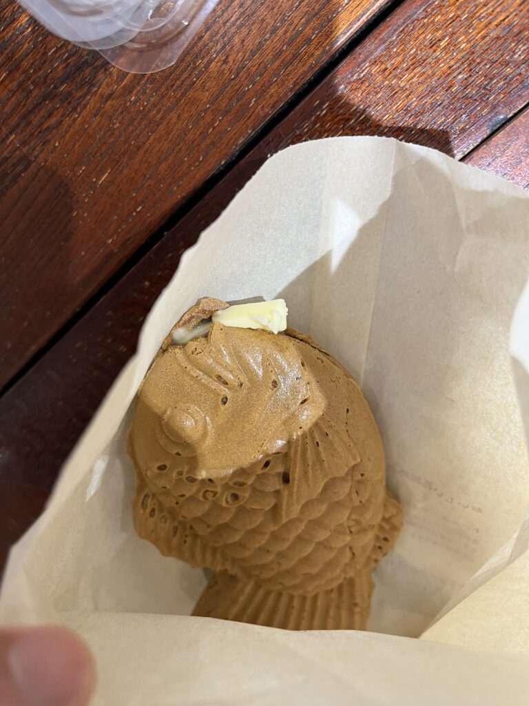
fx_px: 530
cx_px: 264
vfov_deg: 67.3
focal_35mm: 26
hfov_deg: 53.1
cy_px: 353
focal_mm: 5.1
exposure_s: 1/60
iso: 200
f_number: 1.6
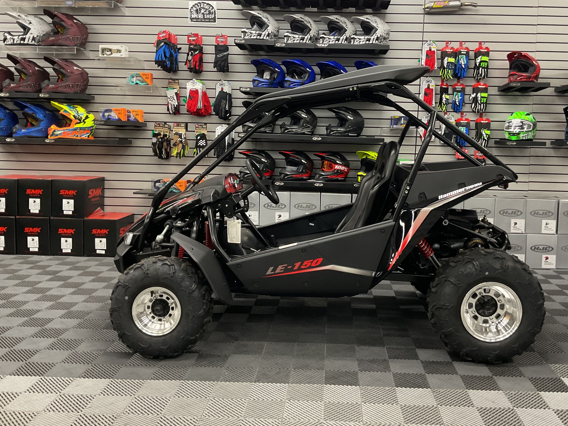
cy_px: 176
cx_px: 327
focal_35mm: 35
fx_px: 574
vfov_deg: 40.6
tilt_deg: -5.0
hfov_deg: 52.4
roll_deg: -2.0
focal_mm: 3
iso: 125
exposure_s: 1/60
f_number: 1.8
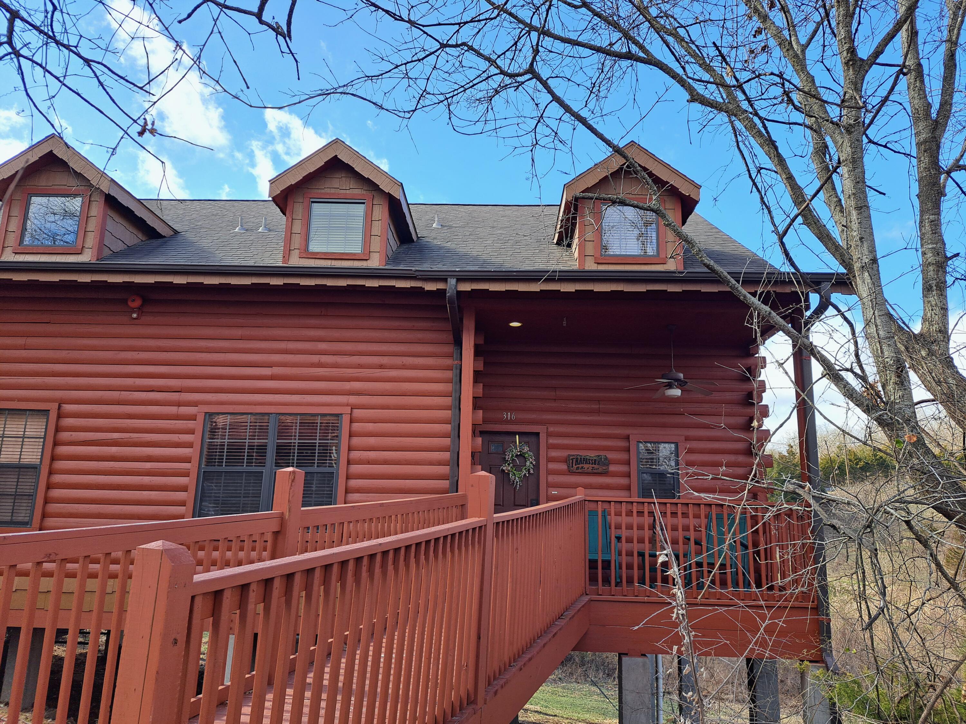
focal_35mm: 24
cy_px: 362
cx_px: 483
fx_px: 670
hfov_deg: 71.6
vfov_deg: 56.8
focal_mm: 5.23
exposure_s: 1/526
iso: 50
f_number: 1.8
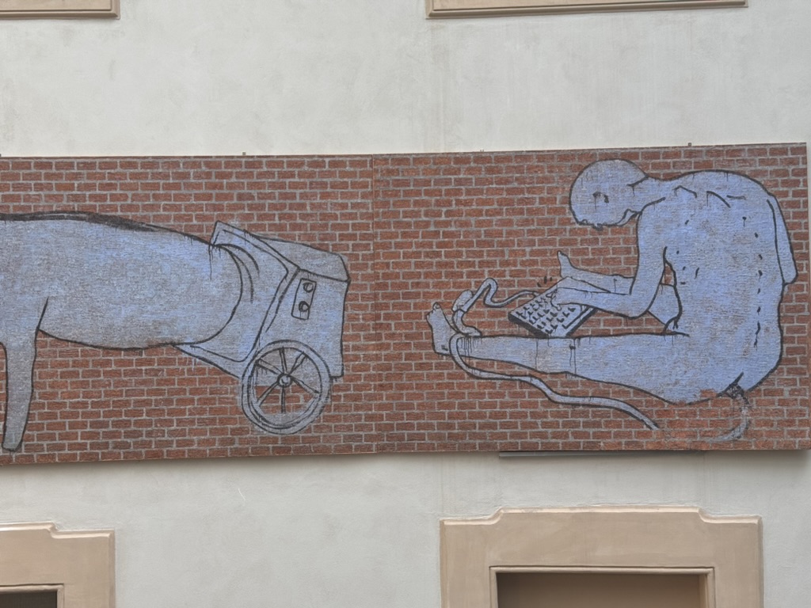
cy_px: 304
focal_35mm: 48
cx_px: 406
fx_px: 1125
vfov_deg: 30.3
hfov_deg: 39.7
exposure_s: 1/153
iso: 50
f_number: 1.78
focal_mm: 6.76
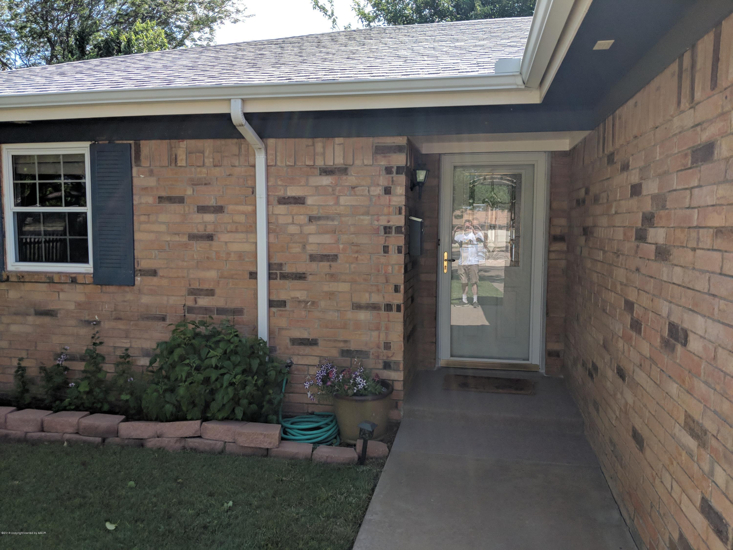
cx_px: 366
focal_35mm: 27
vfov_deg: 51.4
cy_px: 275
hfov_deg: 65.3
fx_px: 572
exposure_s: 1/2128
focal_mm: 4.44
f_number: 1.8
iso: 63
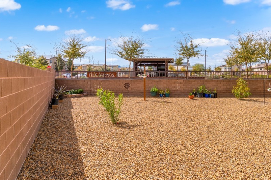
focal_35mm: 23
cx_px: 180
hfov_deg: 73.9
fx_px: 173
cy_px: 74
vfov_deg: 54.7
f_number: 8
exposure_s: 1/8000
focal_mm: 17
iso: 400
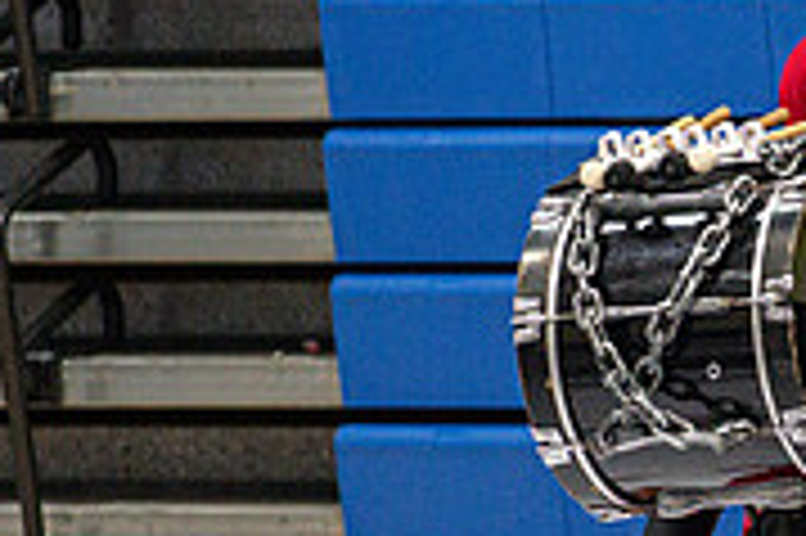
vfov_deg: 1.6
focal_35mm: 852
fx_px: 19057
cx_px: 796
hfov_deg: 2.4
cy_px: 439
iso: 6400
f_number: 4
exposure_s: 1/500
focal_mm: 200
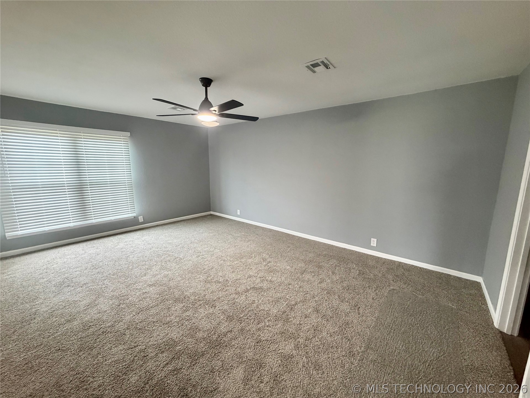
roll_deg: +0.7
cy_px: 199
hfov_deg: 102.1
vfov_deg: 85.7
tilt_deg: -9.7
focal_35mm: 14
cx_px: 265
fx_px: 214
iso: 500
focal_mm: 2.22
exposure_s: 1/60
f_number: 2.2
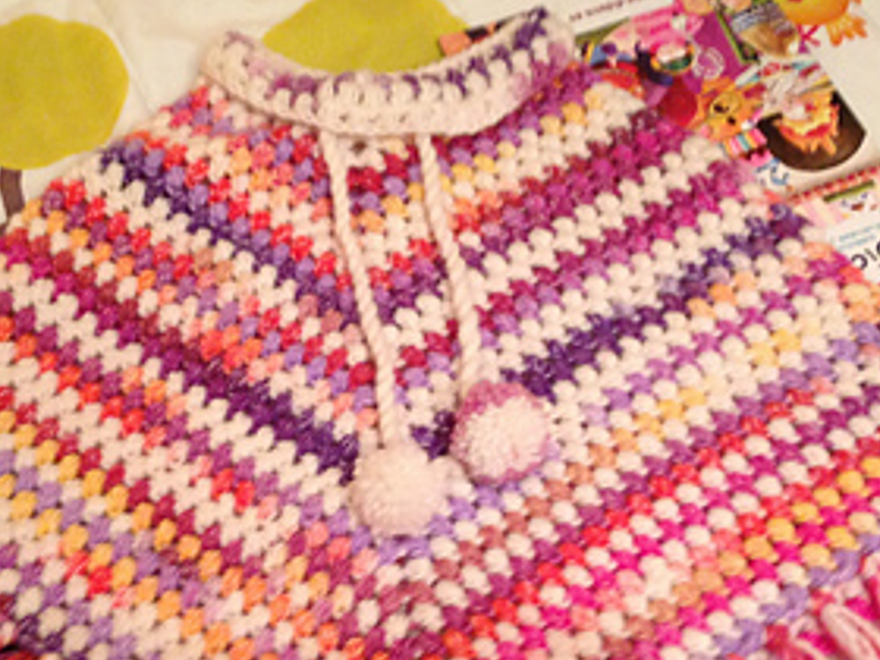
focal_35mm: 59
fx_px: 1500
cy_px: 508
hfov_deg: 32.6
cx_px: 377
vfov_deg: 24.5
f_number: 2.4
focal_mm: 4.13
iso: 250
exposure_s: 1/20
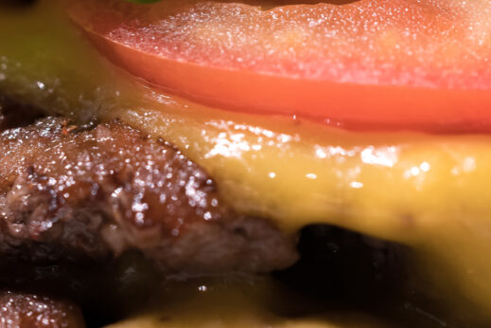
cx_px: -30
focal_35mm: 151
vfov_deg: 9.1
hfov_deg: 13.4
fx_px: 2059
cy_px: 170
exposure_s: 1/50
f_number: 5
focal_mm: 50
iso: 1250
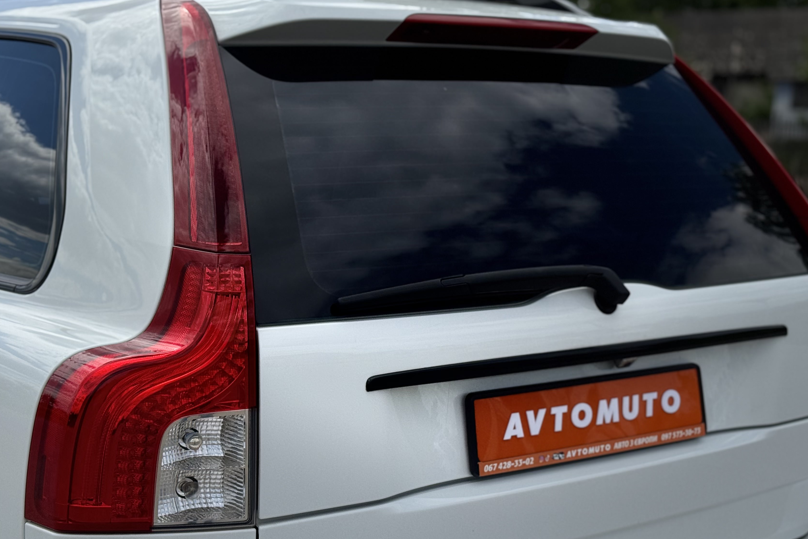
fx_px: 1347
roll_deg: -0.4
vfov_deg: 22.6
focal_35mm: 60
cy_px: 276
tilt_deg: -6.5
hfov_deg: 33.4
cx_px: 441
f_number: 1.78
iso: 64
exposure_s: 1/9009
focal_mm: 6.76
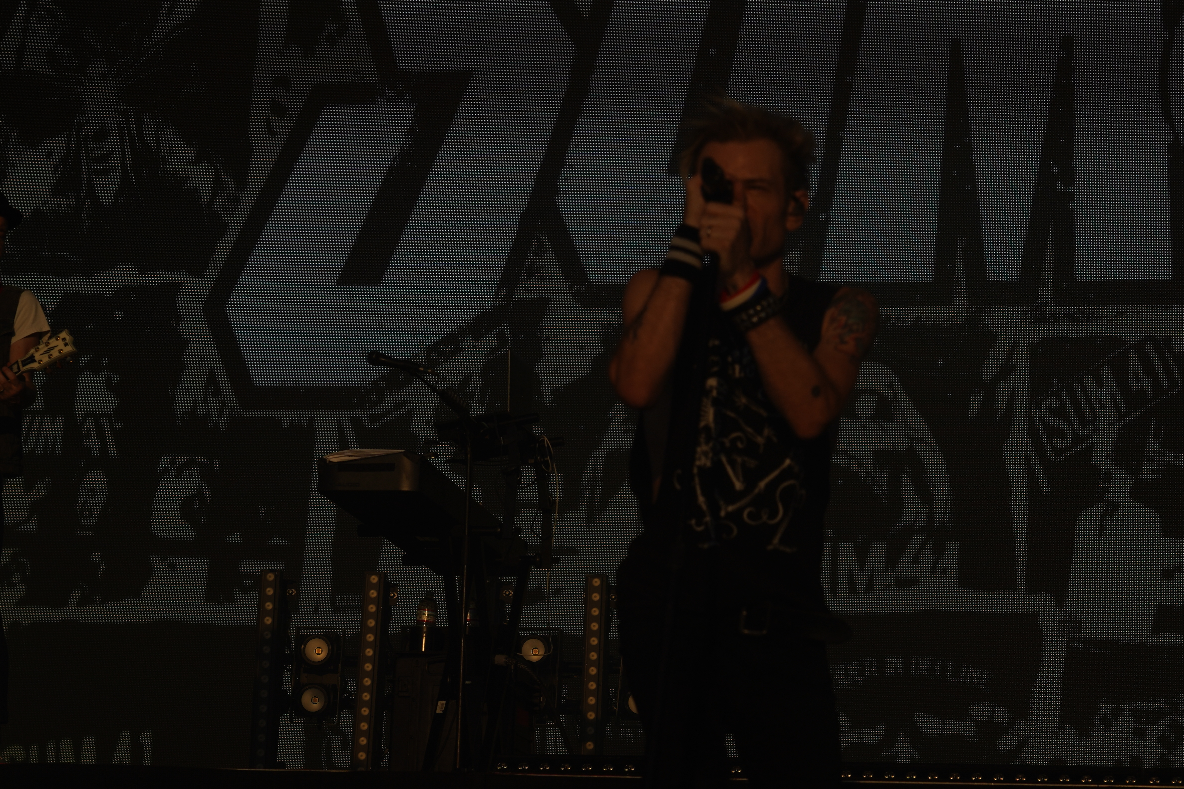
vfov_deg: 13.7
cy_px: 419
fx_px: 3289
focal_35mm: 100
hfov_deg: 20.4
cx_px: 700
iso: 100
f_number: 8
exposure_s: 1/1600
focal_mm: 79
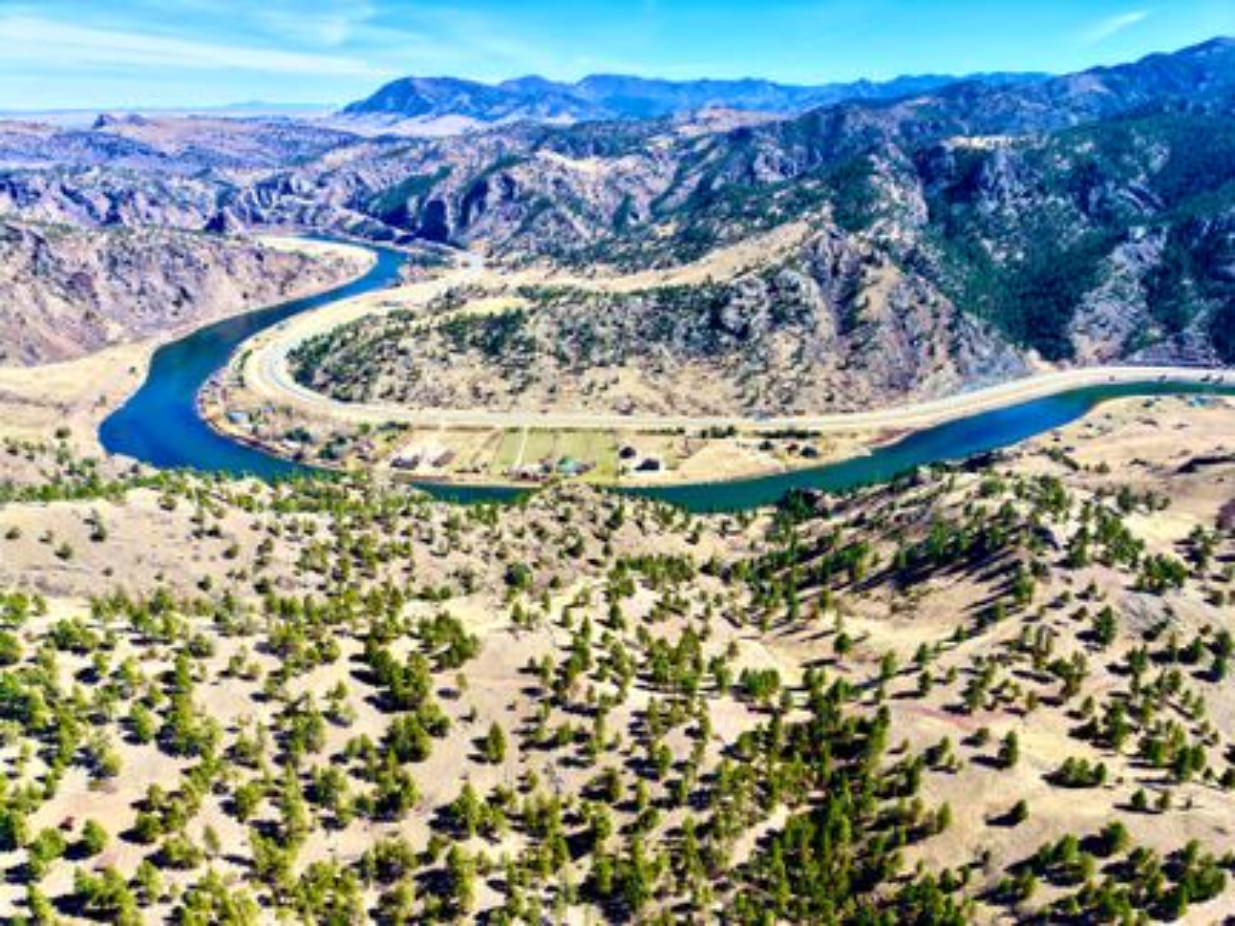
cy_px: 463
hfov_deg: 71.6
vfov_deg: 56.8
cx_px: 618
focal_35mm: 24
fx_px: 856
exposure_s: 1/5000
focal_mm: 8.67
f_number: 1.8
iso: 290
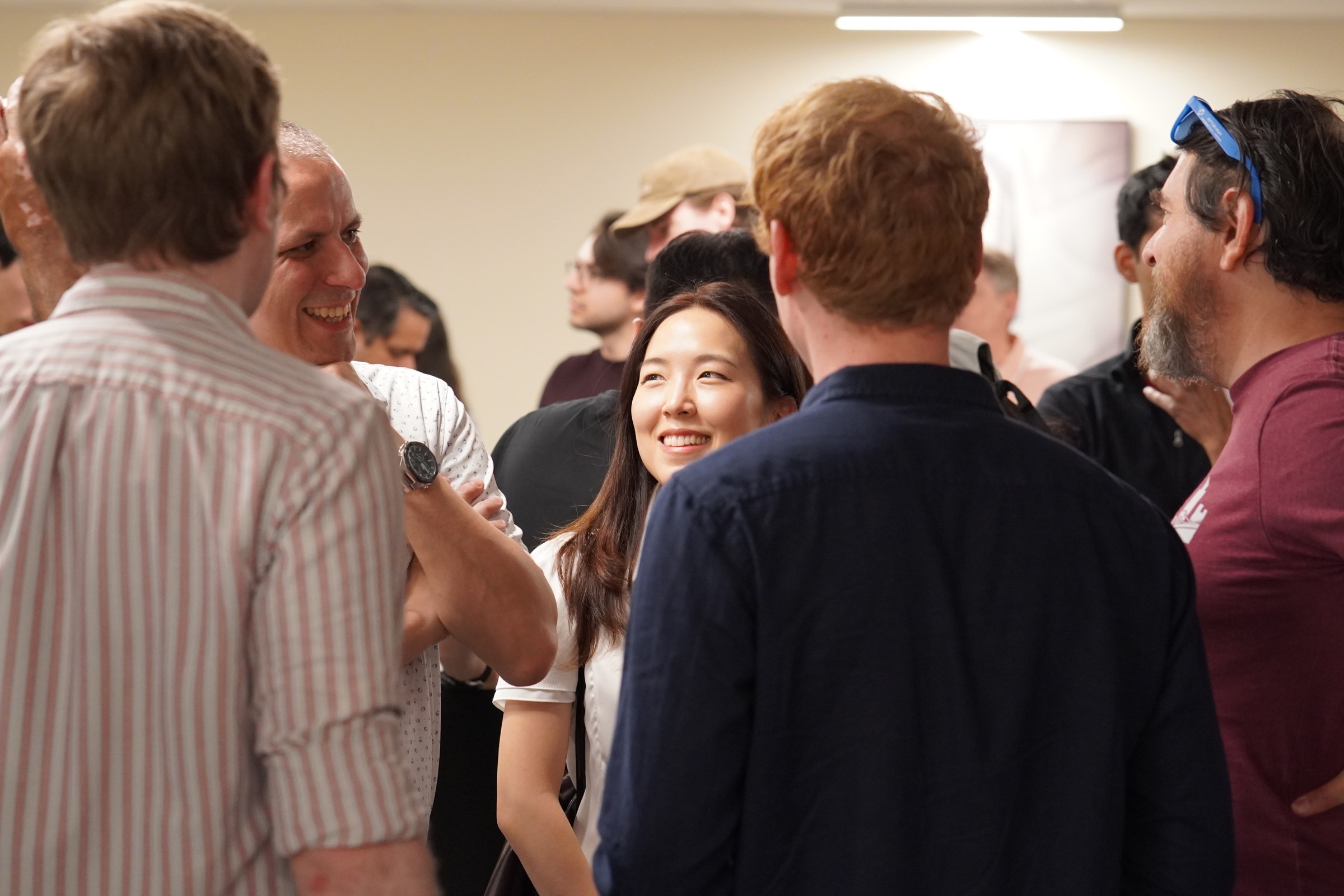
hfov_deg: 18.2
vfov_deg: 12.2
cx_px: 672
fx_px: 4200
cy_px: 448
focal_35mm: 112
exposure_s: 1/160
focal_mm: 75
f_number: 4
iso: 2000
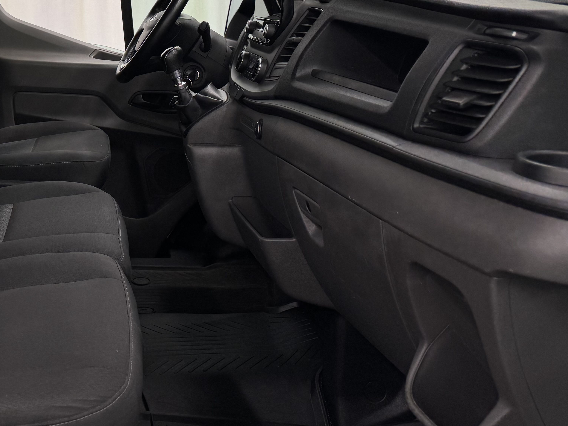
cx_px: 36
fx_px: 738
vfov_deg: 31.2
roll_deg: +2.4
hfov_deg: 38.6
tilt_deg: -6.4
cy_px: 75
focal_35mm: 45
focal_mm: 6.76
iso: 64
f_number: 1.78
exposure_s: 1/100
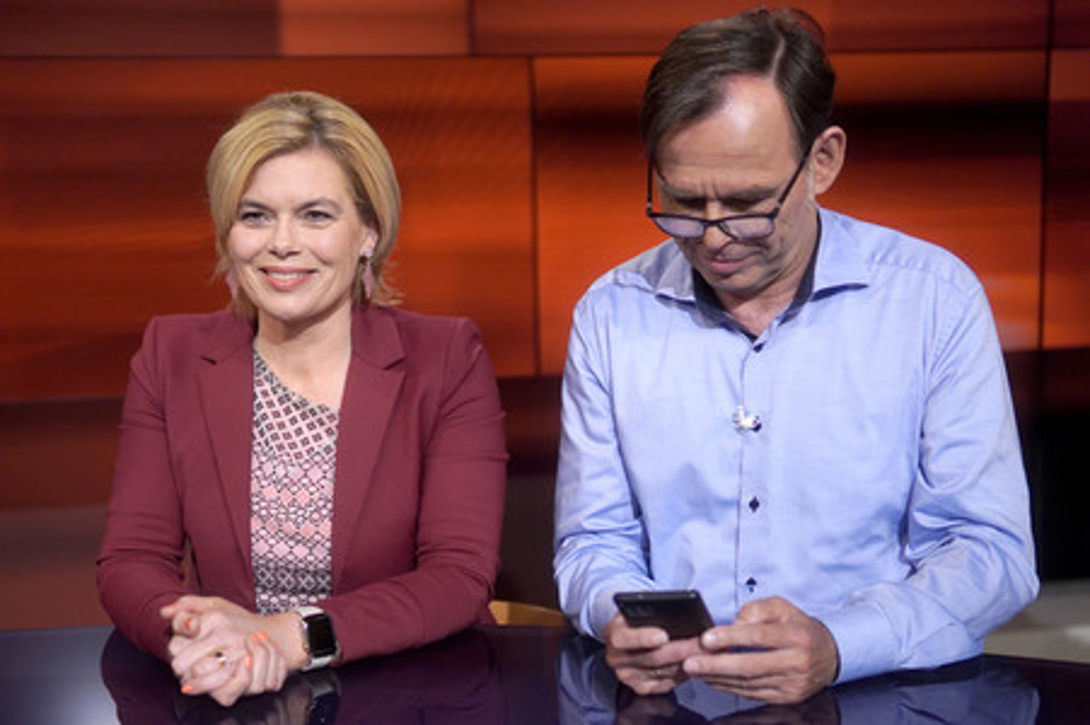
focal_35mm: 45
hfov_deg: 43.6
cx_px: 545
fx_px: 1361
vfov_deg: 29.8
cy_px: 362
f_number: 1.4
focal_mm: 30
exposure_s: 1/1250
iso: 640
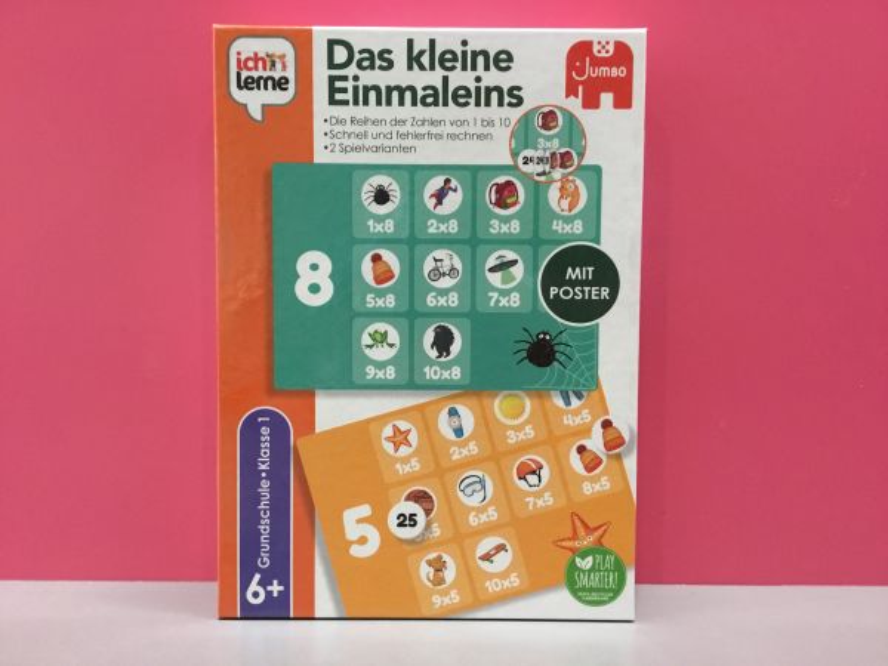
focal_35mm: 31
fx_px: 795
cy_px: 333
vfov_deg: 45.4
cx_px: 444
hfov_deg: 58.4
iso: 160
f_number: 2.4
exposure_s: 1/33
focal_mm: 3.3
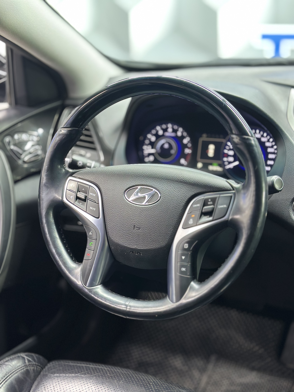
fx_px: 544
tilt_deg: -21.9
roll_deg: +2.1
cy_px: 196
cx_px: 147
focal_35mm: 48
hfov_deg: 30.3
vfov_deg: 39.7
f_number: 1.78
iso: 320
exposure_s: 1/33
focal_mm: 6.86
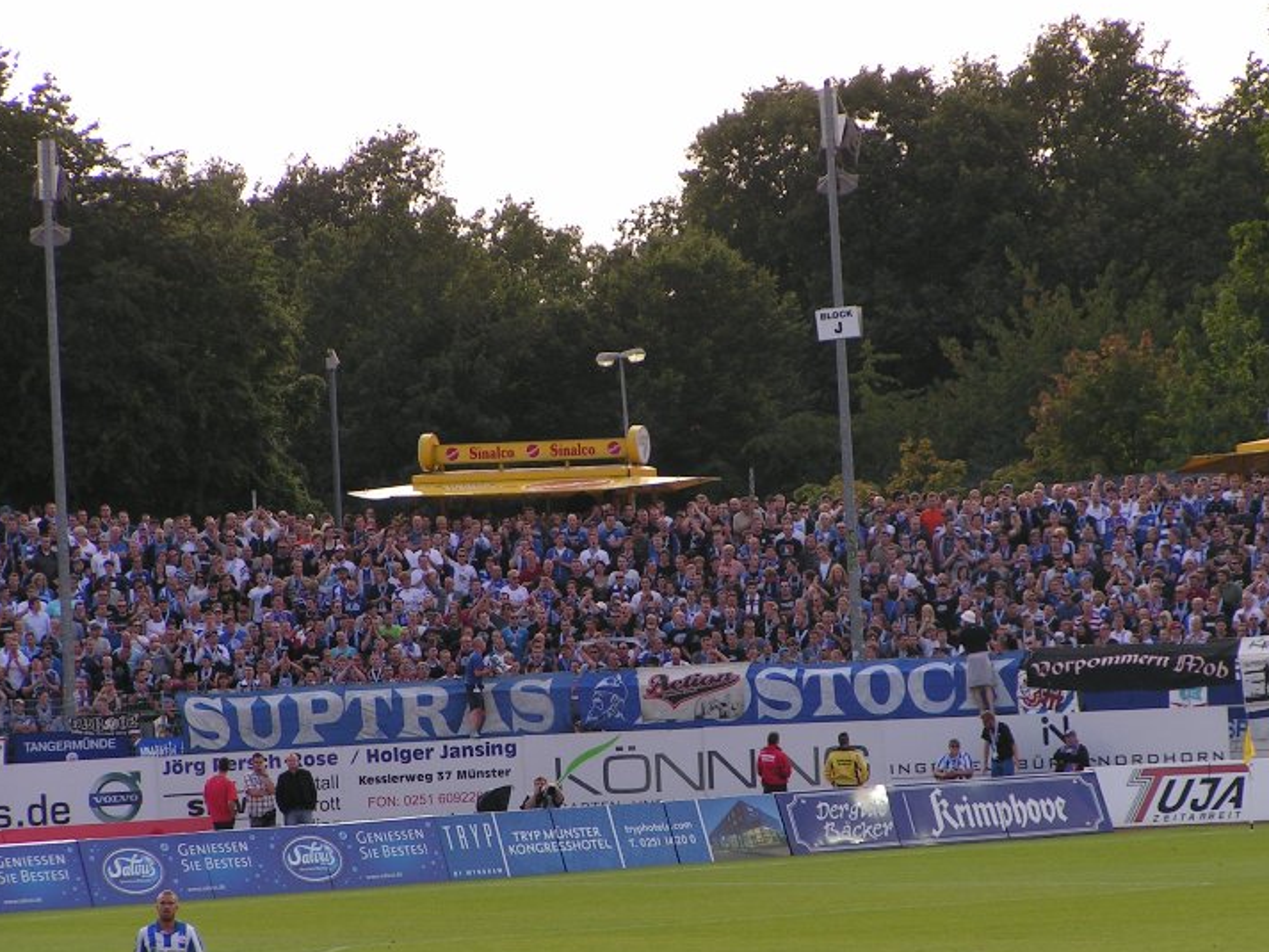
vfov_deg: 6.4
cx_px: 644
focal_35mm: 231
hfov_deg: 8.6
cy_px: 509
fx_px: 8470
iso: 50
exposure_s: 1/250
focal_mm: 31.5
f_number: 4.5
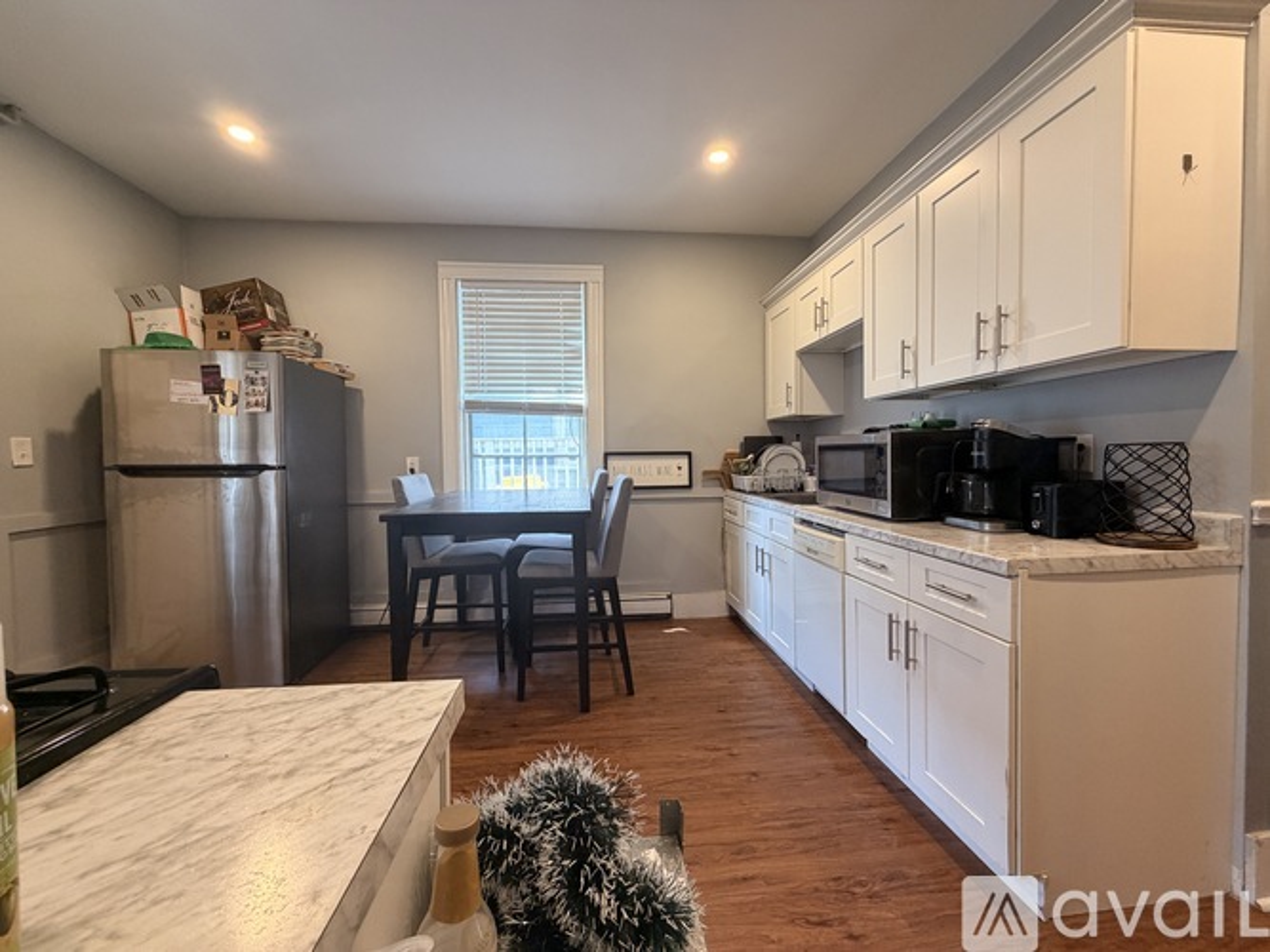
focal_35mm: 14
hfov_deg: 102.1
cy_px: 476
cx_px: 635
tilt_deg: -3.2
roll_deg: +1.3
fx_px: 514
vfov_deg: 85.7
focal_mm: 2.22
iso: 250
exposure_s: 1/60
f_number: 2.2
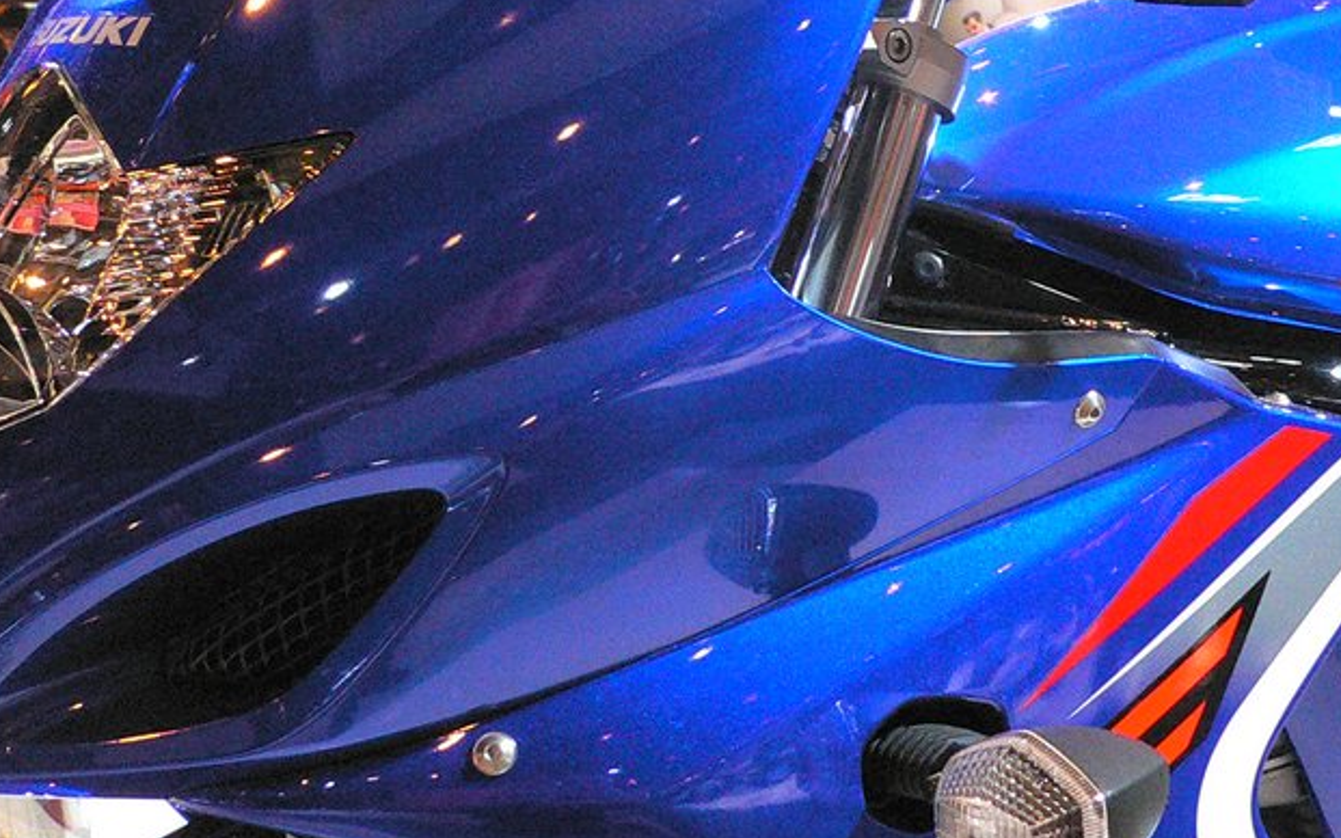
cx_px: 1048
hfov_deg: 33.7
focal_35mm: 59
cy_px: 311
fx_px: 2156
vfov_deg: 21.9
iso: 400
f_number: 2.8
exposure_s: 1/125
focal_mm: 5.8
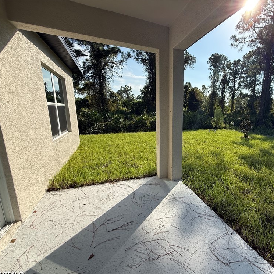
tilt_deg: -11.6
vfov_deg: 84.0
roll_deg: -1.4
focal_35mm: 17
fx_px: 152
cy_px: 140
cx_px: 178
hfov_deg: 81.7
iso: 64
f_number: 2.2
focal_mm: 2.22
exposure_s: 1/1534
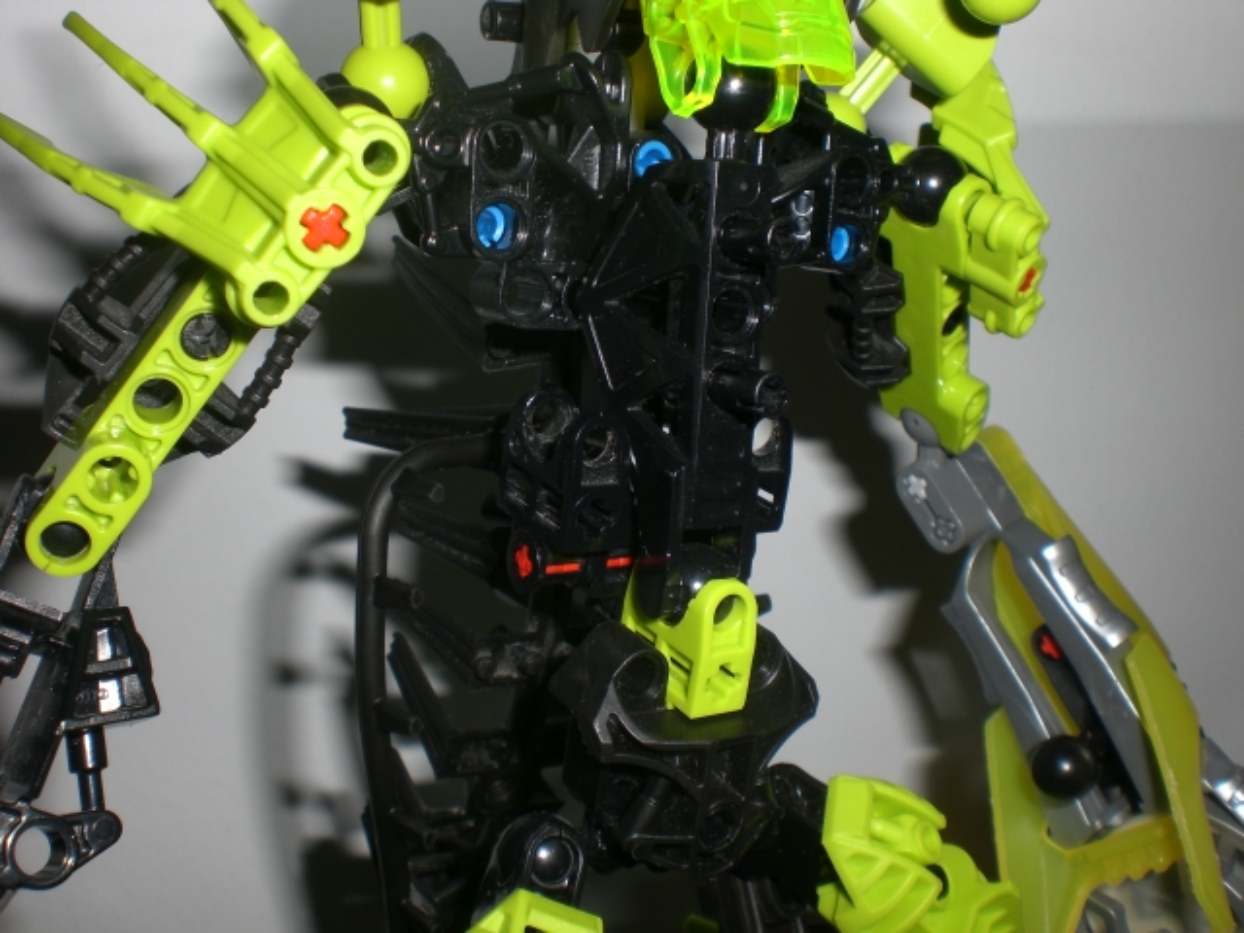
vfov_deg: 37.7
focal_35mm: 38
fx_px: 1366
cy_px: 466
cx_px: 622
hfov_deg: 49.0
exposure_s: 1/60
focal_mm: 6.3
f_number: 4.4
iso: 50
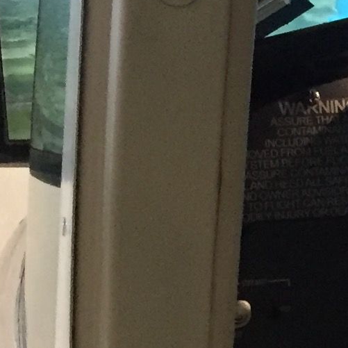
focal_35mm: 167
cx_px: 906
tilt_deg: -6.7
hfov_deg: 9.1
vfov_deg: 10.4
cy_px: 341
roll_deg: +1.0
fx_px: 1899
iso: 250
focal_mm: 4.15
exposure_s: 1/33
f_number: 2.2
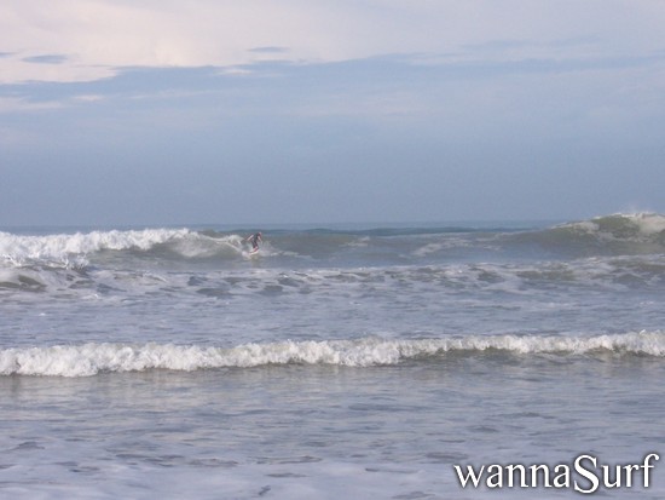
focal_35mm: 114
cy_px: 250
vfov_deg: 13.0
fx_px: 2191
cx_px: 332
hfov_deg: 17.3
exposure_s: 1/350
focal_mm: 24
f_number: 8
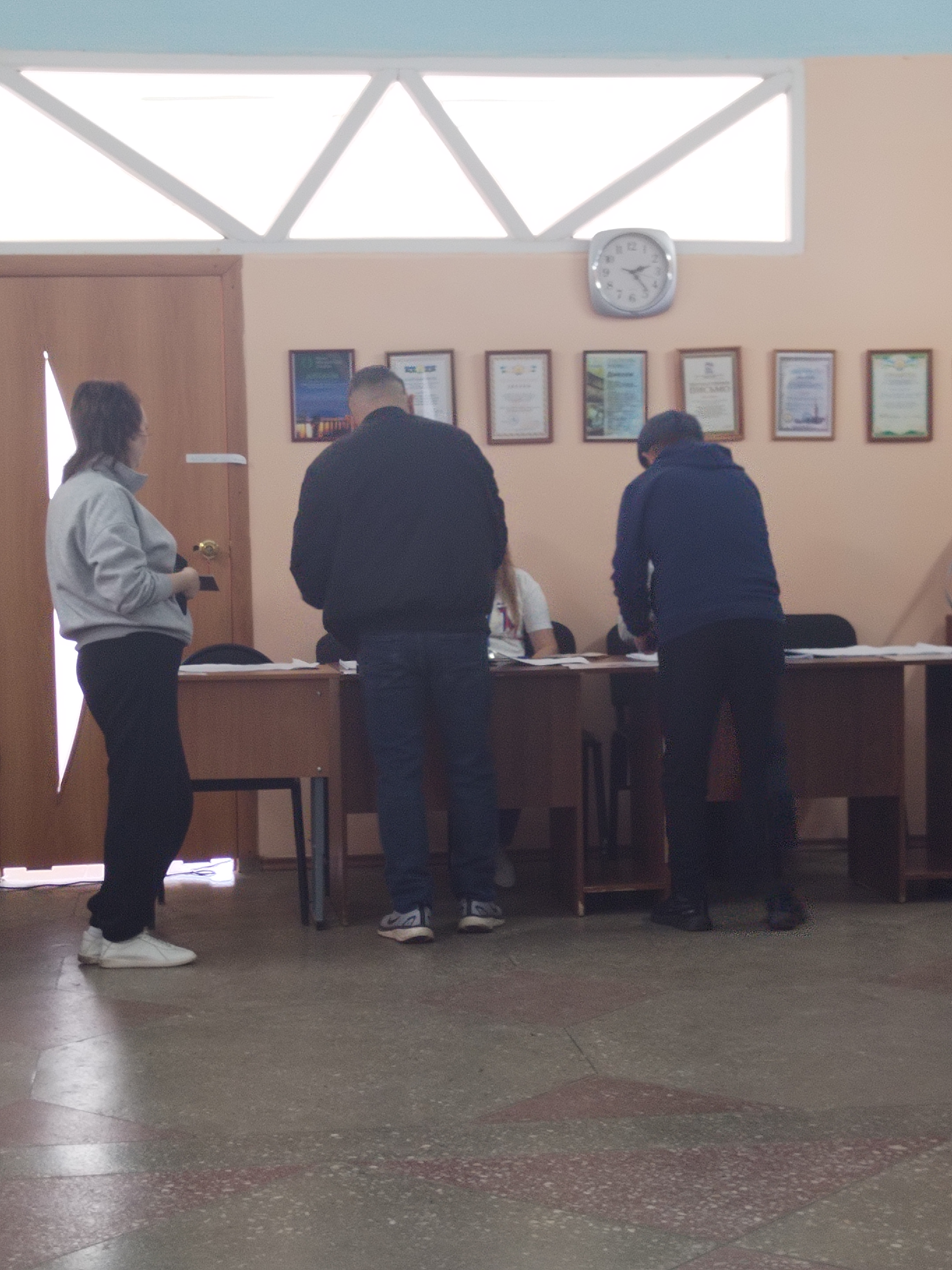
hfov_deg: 22.6
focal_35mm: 65
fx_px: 2383
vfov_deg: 29.8
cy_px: 635
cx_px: 476
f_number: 1.8
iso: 237
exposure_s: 1/30
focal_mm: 4.75
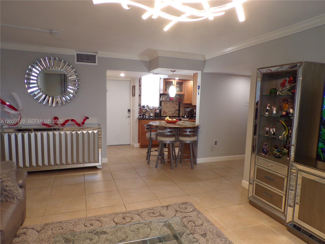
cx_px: 162
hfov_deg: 71.6
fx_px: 225
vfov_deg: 56.8
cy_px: 122
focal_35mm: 24
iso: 170
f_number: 3
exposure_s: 1/34
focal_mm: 4.3
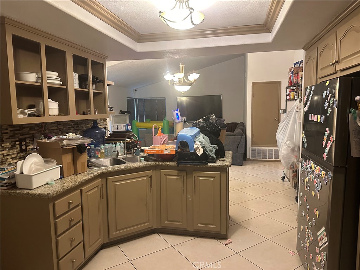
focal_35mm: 24
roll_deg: +0.4
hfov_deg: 71.6
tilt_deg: -6.0
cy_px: 135
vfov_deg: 56.8
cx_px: 180
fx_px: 250
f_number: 1.78
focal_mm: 6.86
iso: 640
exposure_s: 1/60
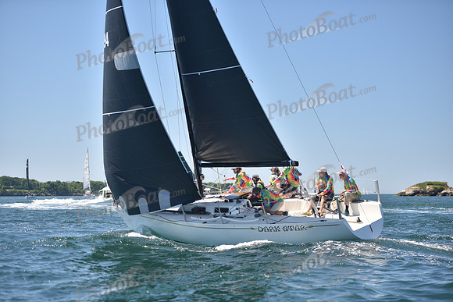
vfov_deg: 15.9
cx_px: 226
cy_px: 151
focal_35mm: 86
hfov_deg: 23.6
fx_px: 1082
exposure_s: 1/1000
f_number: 2.8
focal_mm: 86
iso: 200
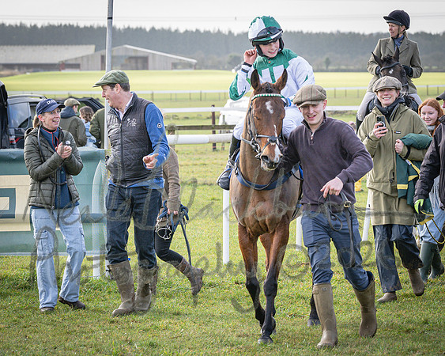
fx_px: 3236
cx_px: 254
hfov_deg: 7.9
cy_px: 166
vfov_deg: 6.3
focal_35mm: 246
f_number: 5
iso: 400
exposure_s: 1/400
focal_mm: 109
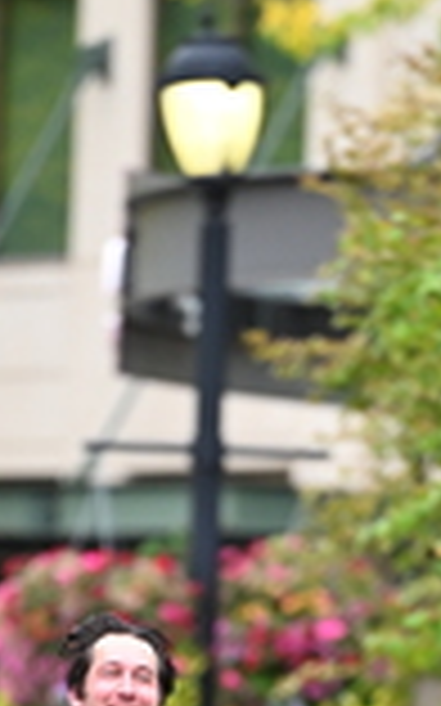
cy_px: 724
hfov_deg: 1.8
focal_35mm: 714
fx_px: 13743
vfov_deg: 2.9
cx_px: 245
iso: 1000
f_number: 2.8
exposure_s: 1/2000
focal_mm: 200
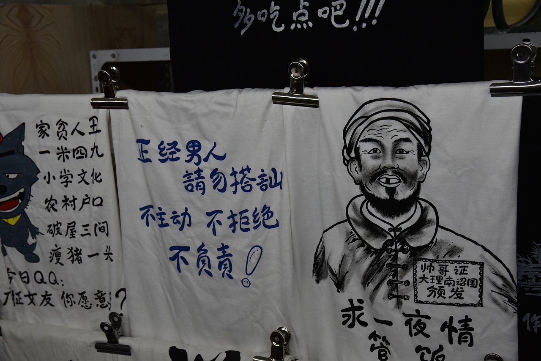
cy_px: 180
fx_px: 827
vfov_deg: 24.6
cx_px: 270
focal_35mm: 55
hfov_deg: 36.2
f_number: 7.1
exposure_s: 1/60
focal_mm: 55
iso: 1600
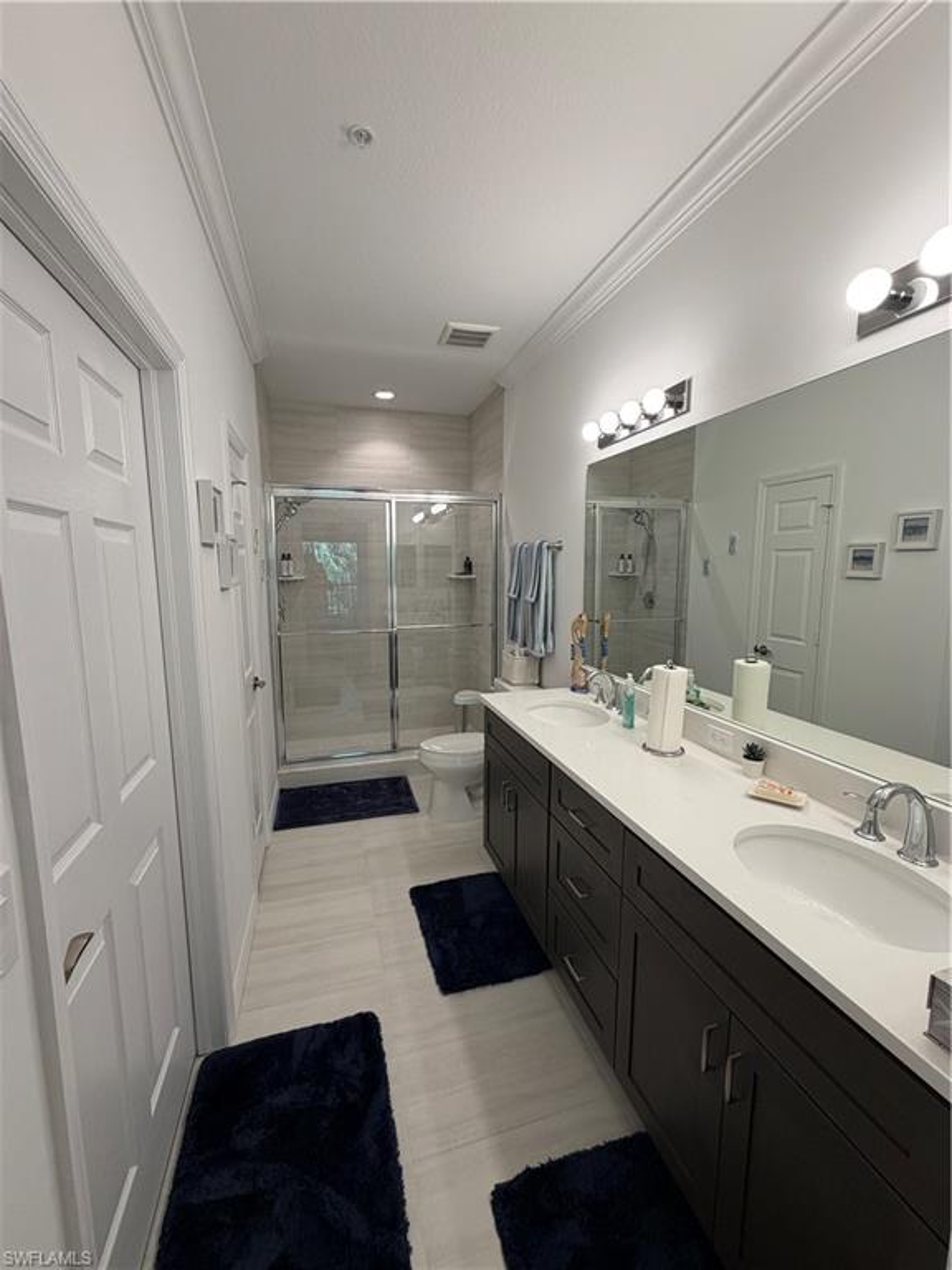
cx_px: 476
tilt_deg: -8.0
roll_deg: +0.2
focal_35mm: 14
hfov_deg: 85.7
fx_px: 513
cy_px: 635
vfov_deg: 102.1
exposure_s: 1/120
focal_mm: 2.22
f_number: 2.2
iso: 125
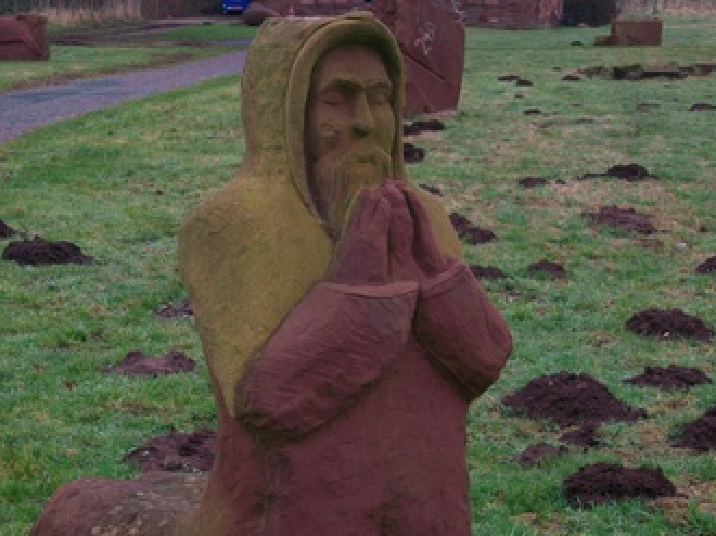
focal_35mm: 97
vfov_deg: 15.2
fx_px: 2005
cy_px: 245
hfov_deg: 20.1
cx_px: 206
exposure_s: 1/80
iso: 64
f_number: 3.6
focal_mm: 8.8
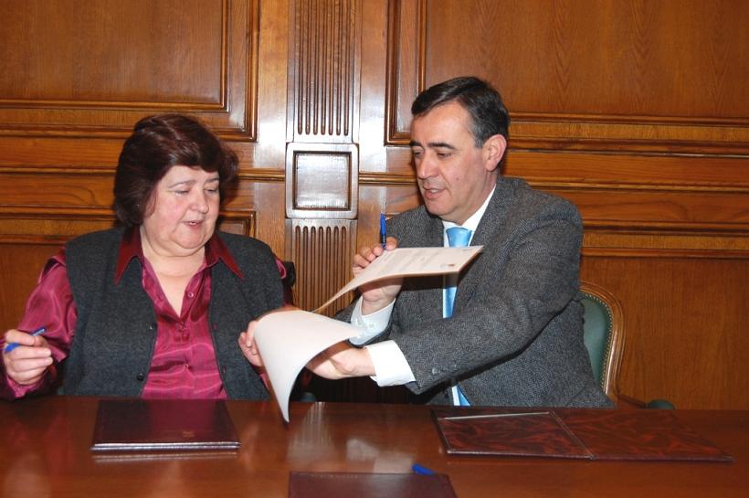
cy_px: 249
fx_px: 998
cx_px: 374
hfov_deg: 41.2
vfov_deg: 28.0
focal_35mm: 48
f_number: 4.5
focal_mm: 32
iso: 400
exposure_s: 1/60
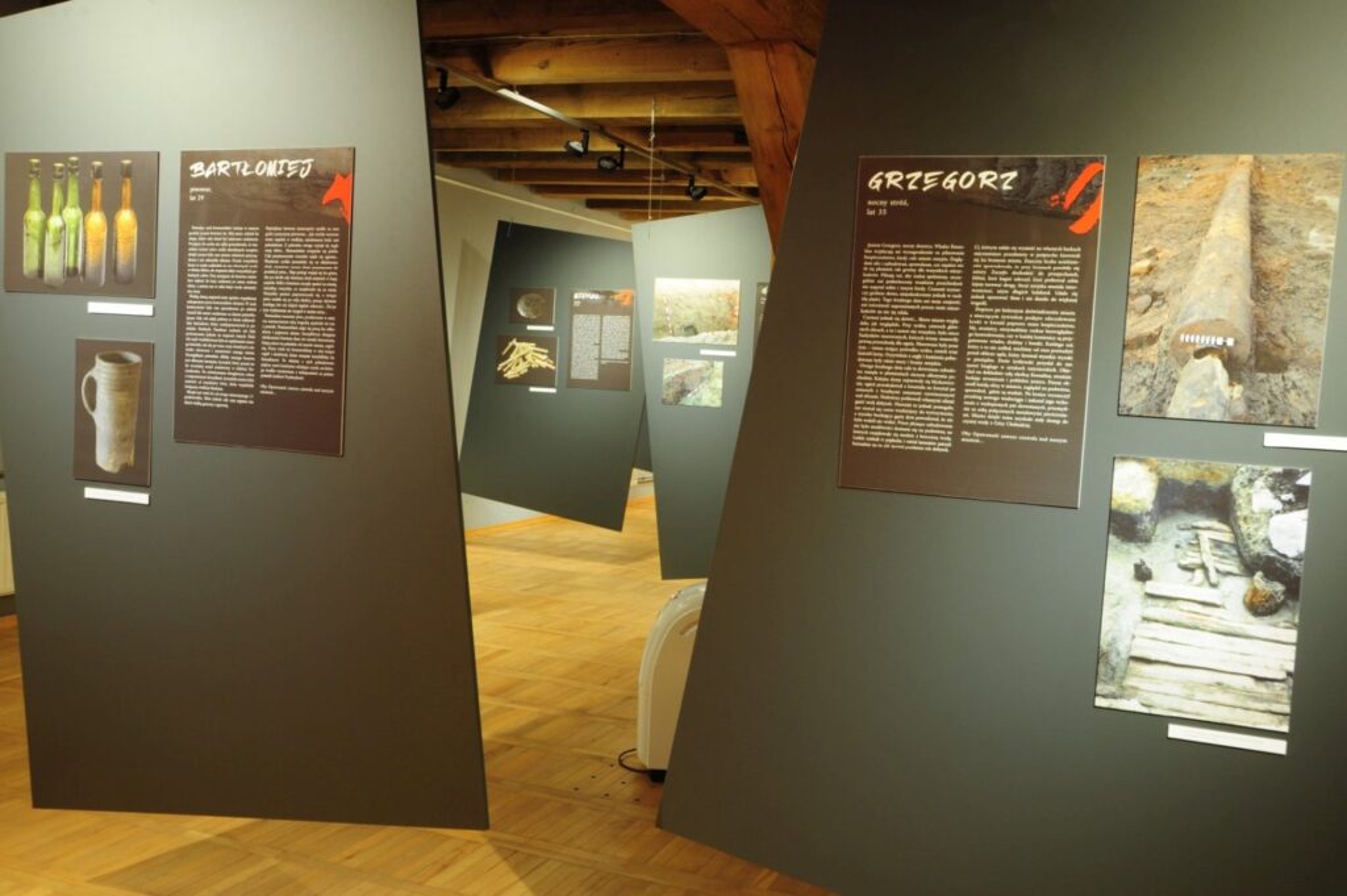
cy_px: 448
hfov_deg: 57.3
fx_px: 1234
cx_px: 674
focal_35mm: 33
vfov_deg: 39.9
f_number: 11
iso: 200
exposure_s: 1/1.6
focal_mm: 22
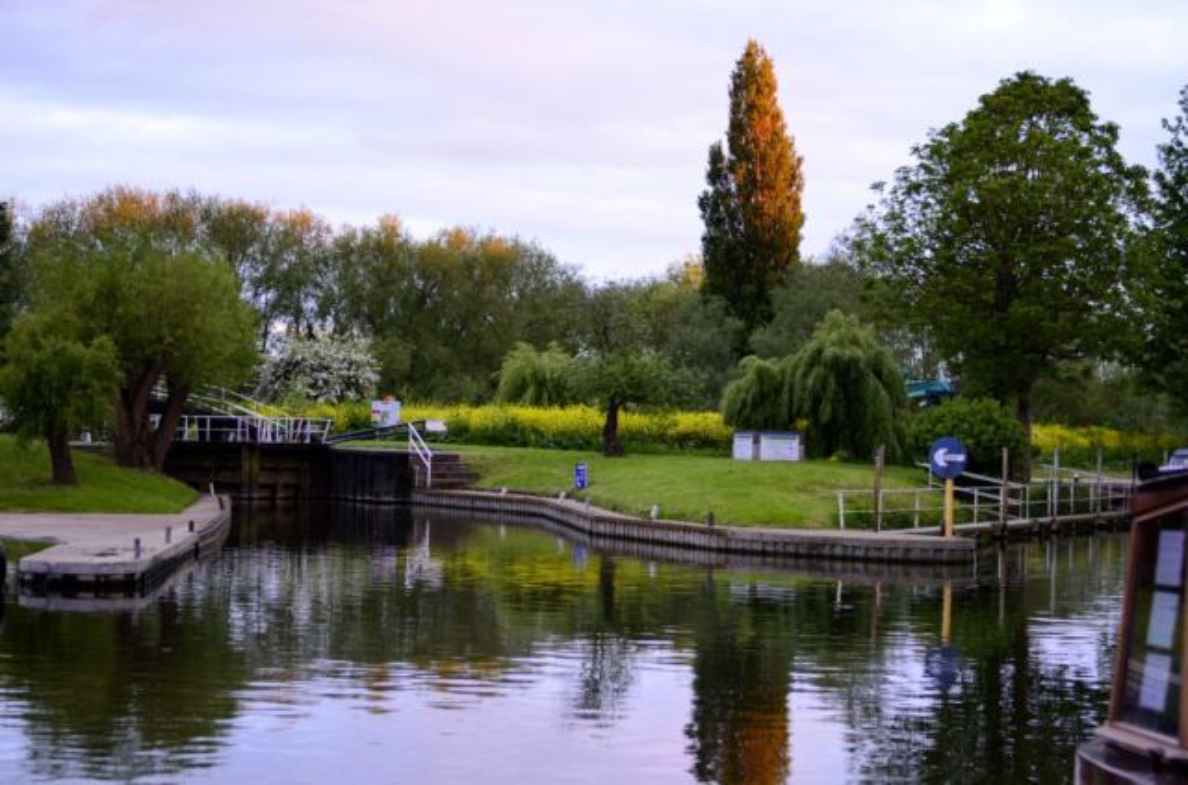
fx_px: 2468
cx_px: 594
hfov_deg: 27.1
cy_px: 392
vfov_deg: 18.1
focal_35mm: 75
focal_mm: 50
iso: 400
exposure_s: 1/125
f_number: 1.8
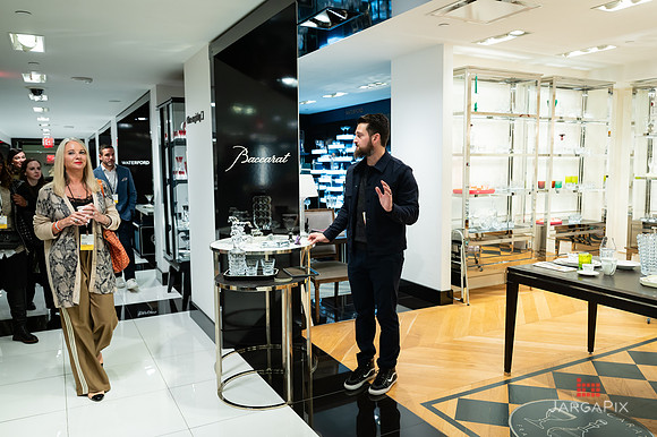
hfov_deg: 63.9
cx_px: 340
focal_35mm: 29
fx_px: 527
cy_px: 211
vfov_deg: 45.1
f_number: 3.2
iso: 640
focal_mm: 27
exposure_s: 1/160
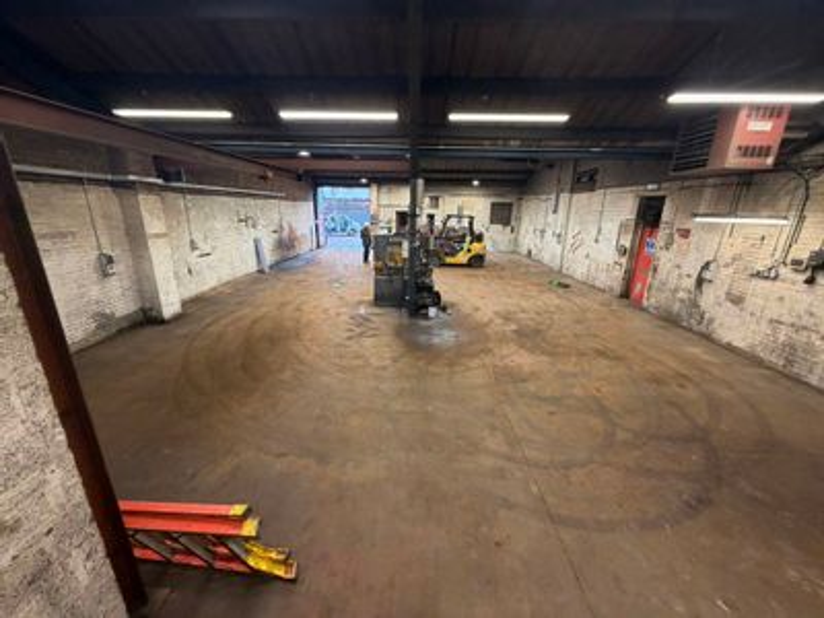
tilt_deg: -16.4
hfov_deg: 102.1
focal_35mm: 14
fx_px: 333
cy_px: 309
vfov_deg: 85.7
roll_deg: +0.2
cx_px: 412
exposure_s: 1/50
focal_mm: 2.22
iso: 160
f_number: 2.2
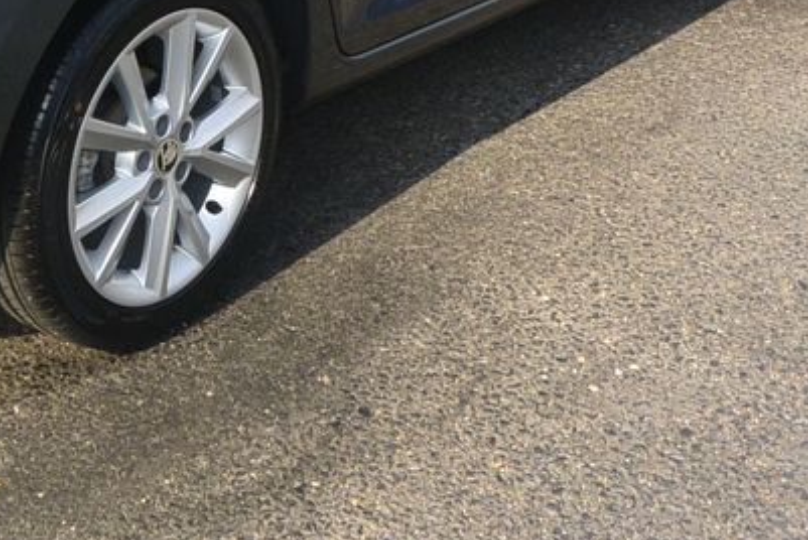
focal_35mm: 74
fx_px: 1662
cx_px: -56
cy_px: -130
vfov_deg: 17.5
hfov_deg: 25.5
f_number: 7.1
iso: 160
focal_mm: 11
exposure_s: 1/250
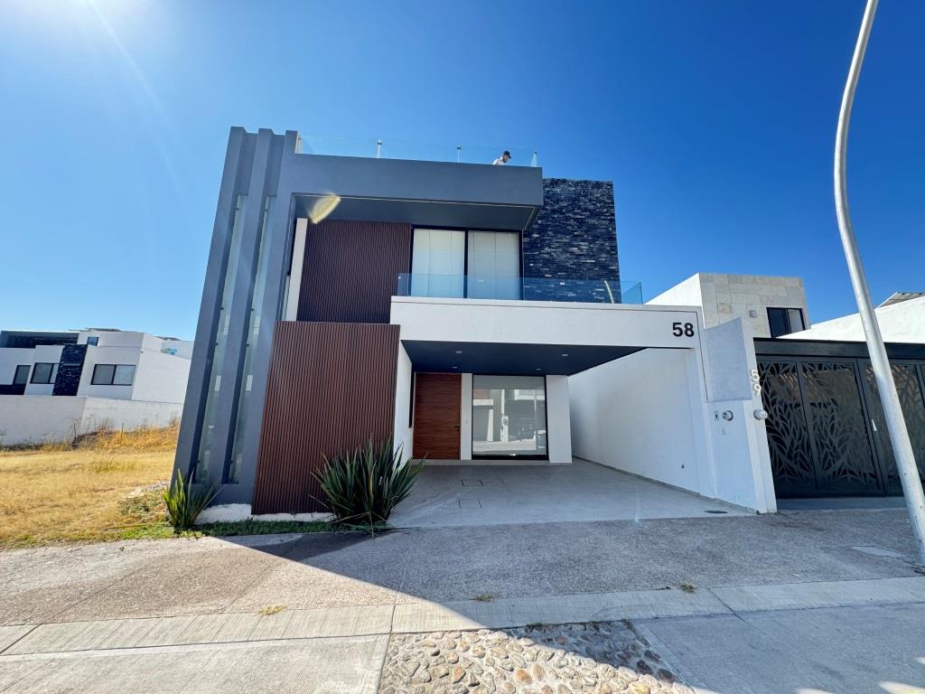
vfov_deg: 85.7
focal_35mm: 14
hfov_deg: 102.1
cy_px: 347
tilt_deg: +12.2
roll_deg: +0.5
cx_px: 462
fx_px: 374
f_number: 2.2
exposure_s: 1/421
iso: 40
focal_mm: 2.22
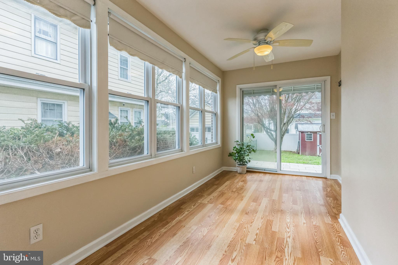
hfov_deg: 93.3
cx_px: 199
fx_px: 188
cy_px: 132
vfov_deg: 70.4
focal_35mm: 17
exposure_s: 1/1000
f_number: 9
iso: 3200
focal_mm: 17
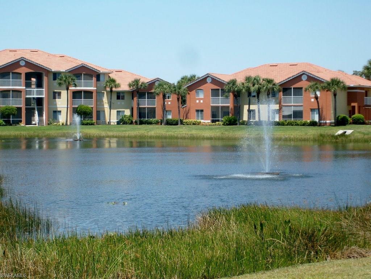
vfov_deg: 18.2
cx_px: 186
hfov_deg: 24.1
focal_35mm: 81
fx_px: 868
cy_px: 140
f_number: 10.6
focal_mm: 13.7
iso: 80
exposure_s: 1/125
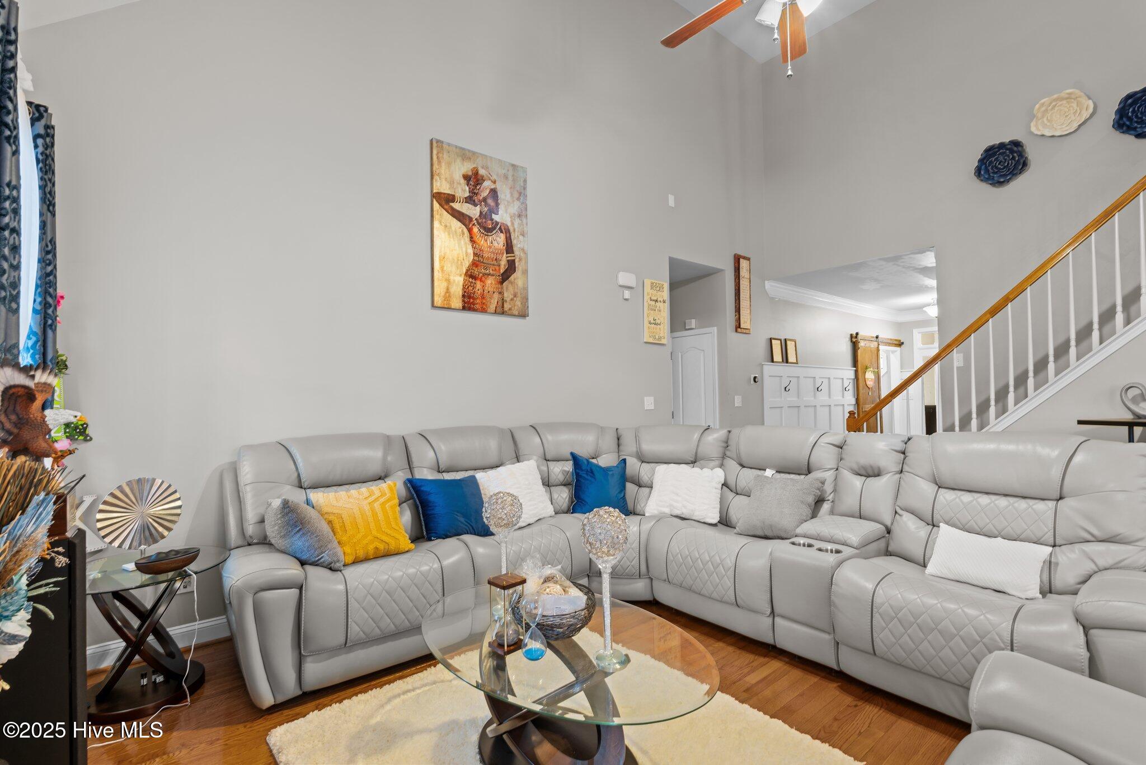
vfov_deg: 72.1
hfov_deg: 95.0
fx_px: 525
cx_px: 573
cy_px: 382
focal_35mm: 16
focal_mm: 16.5
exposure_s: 2.5
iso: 400
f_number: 8
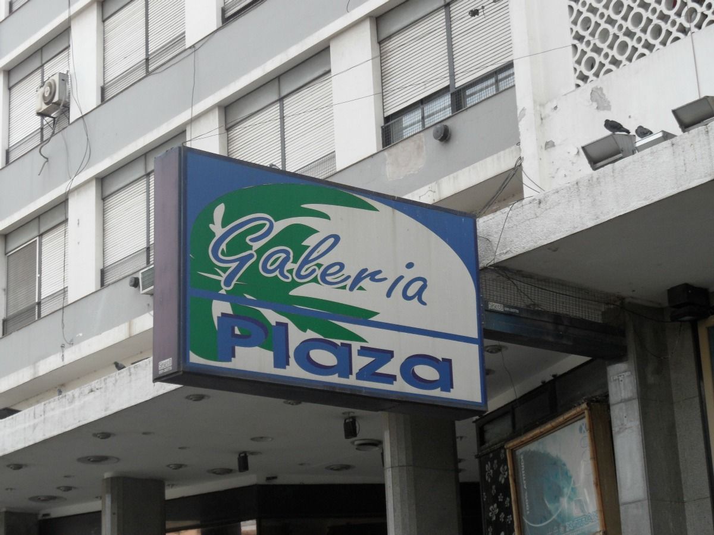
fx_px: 1650
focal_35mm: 80
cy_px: 268
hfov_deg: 24.4
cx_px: 357
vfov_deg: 18.4
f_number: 4.2
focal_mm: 13.2
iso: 100
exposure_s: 1/125
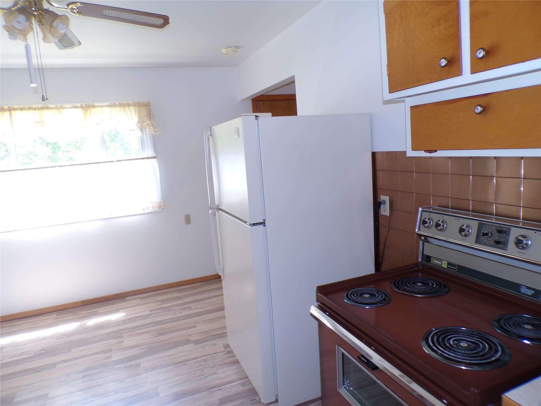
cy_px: 203
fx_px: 375
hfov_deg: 71.6
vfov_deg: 56.8
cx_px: 270
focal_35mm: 24
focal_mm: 4.3
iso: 156
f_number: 3
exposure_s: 1/34
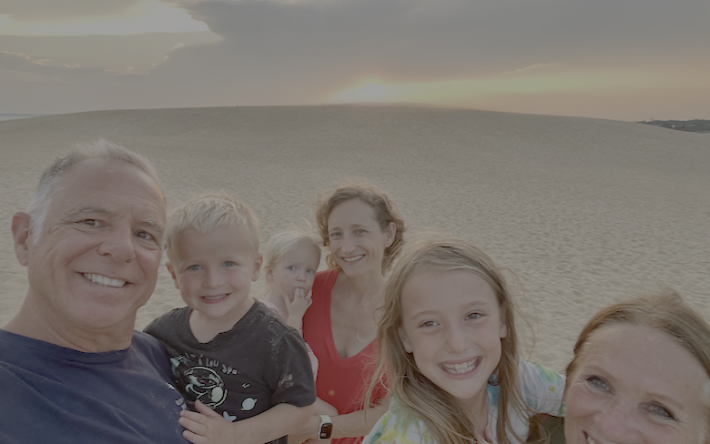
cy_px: 237
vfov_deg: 49.3
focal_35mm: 25
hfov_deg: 72.5
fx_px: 484
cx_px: 350
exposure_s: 1/93
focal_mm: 2.71
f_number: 2.2
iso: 100
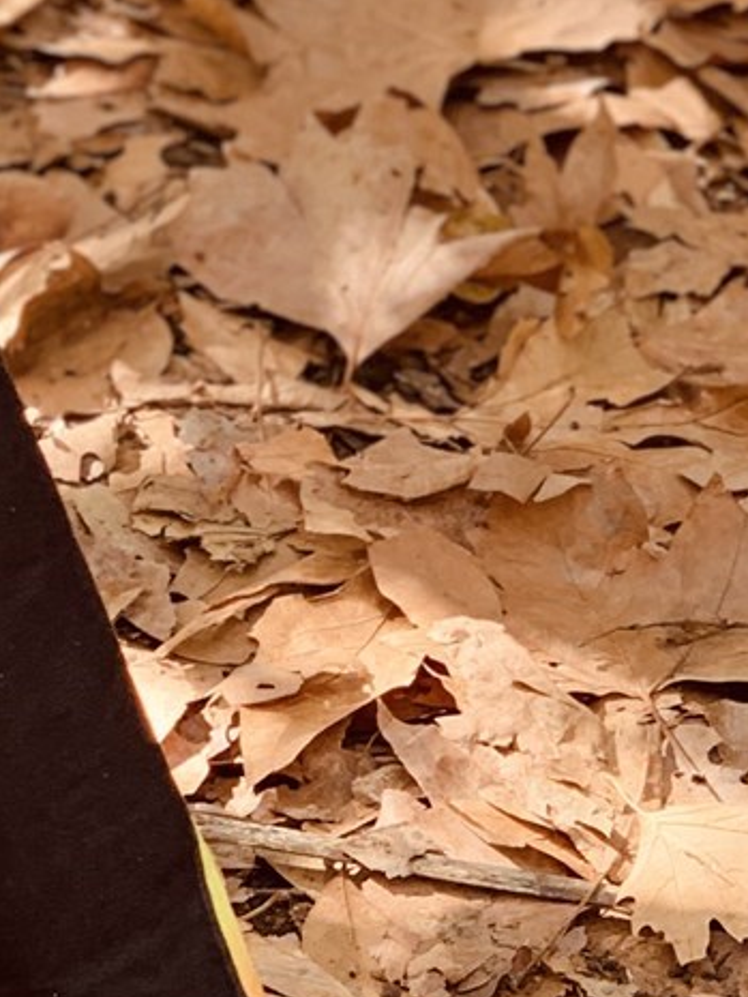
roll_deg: -0.4
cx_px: 84
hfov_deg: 8.3
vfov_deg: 11.0
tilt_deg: -30.4
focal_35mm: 179
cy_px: 613
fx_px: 5155
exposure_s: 1/122
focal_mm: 6
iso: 80
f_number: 2.4
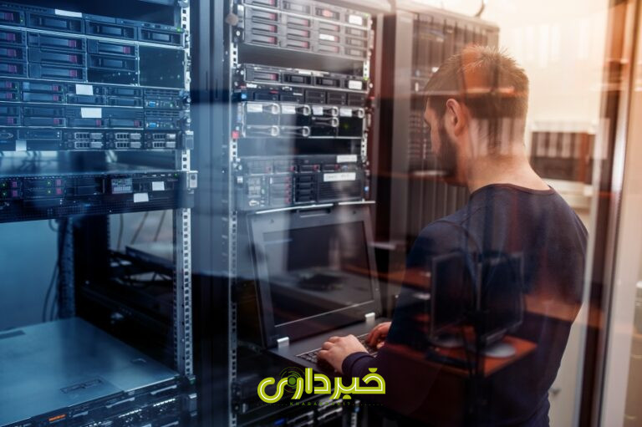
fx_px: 624
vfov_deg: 37.8
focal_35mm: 35
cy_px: 214
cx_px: 321
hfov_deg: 54.5
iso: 200
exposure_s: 1/160
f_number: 2.5
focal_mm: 35
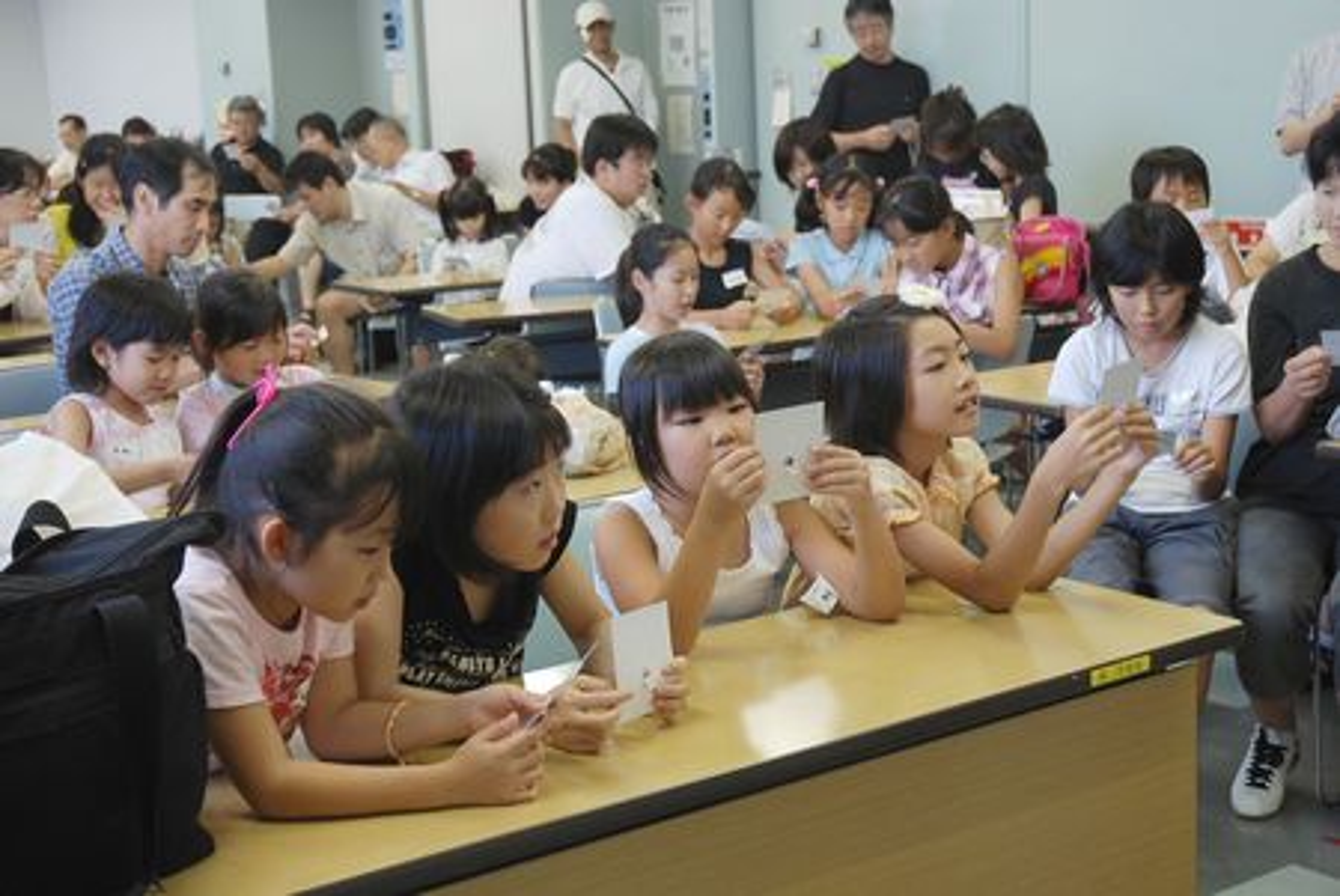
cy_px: 448
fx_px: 2124
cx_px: 670
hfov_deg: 35.0
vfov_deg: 23.8
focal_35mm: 57
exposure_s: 1/20
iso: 200
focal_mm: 38
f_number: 4.2
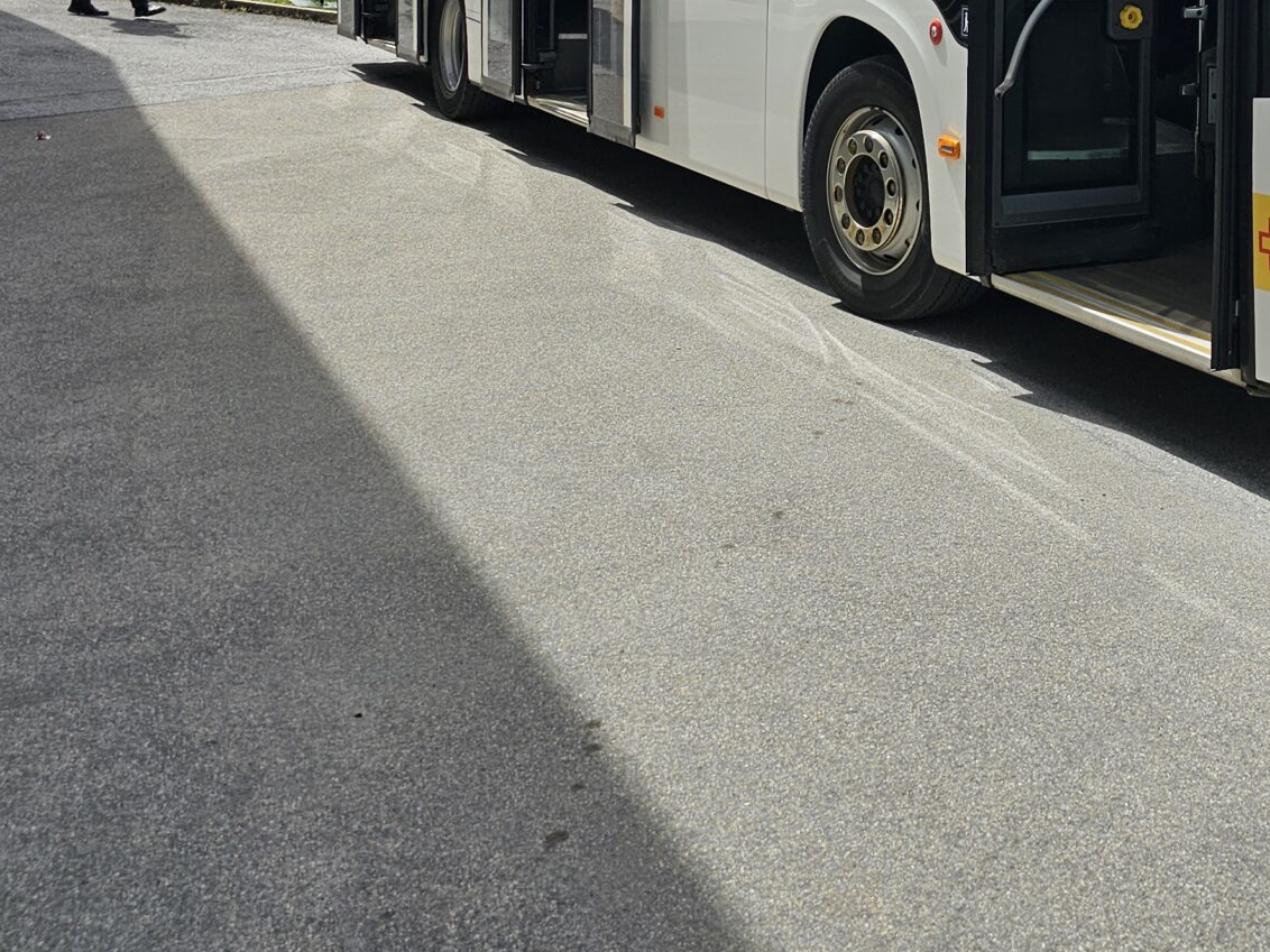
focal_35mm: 52
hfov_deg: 35.0
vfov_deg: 26.0
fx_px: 1908
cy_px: -83
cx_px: 1103
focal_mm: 6.3
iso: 10
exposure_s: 1/1339
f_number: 1.7
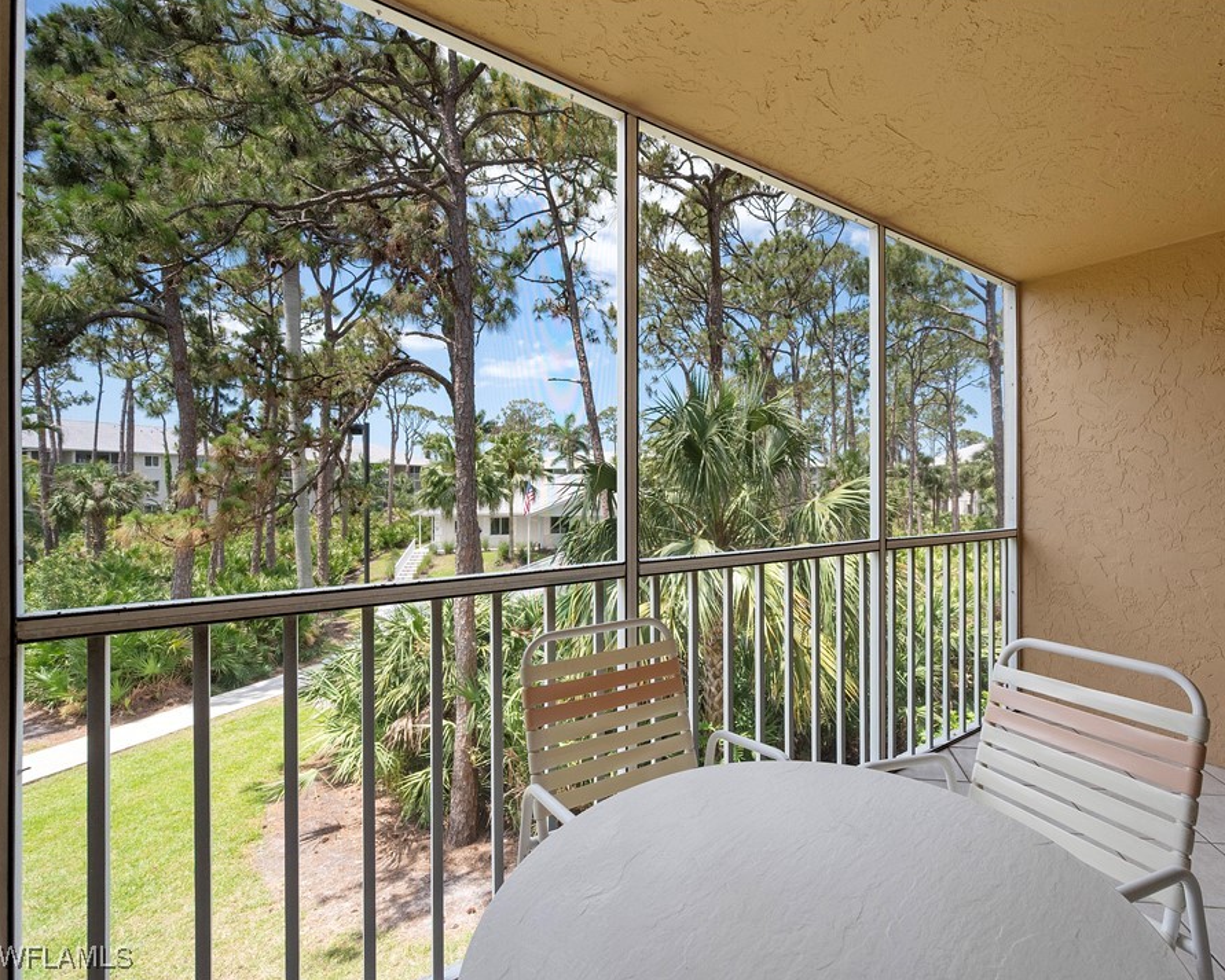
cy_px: 489
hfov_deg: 92.2
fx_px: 580
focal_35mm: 16
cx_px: 718
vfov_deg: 80.4
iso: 1000
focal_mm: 14
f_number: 8
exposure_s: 1/200
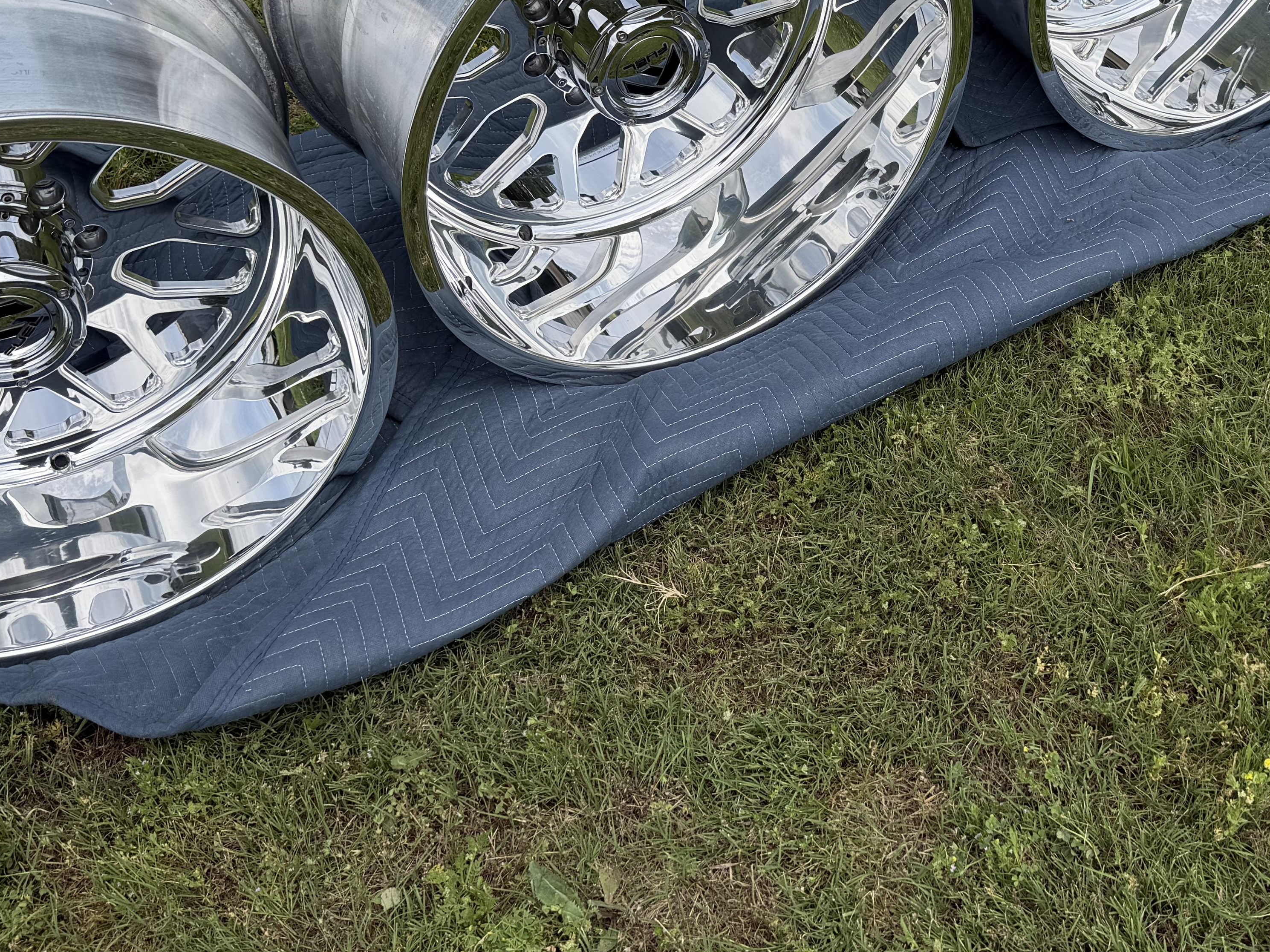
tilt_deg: -41.0
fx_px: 1688
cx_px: 815
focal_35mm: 46
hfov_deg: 40.9
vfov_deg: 30.9
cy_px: 228
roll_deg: +2.6
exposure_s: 1/4405
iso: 80
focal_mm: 6.76
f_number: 1.78
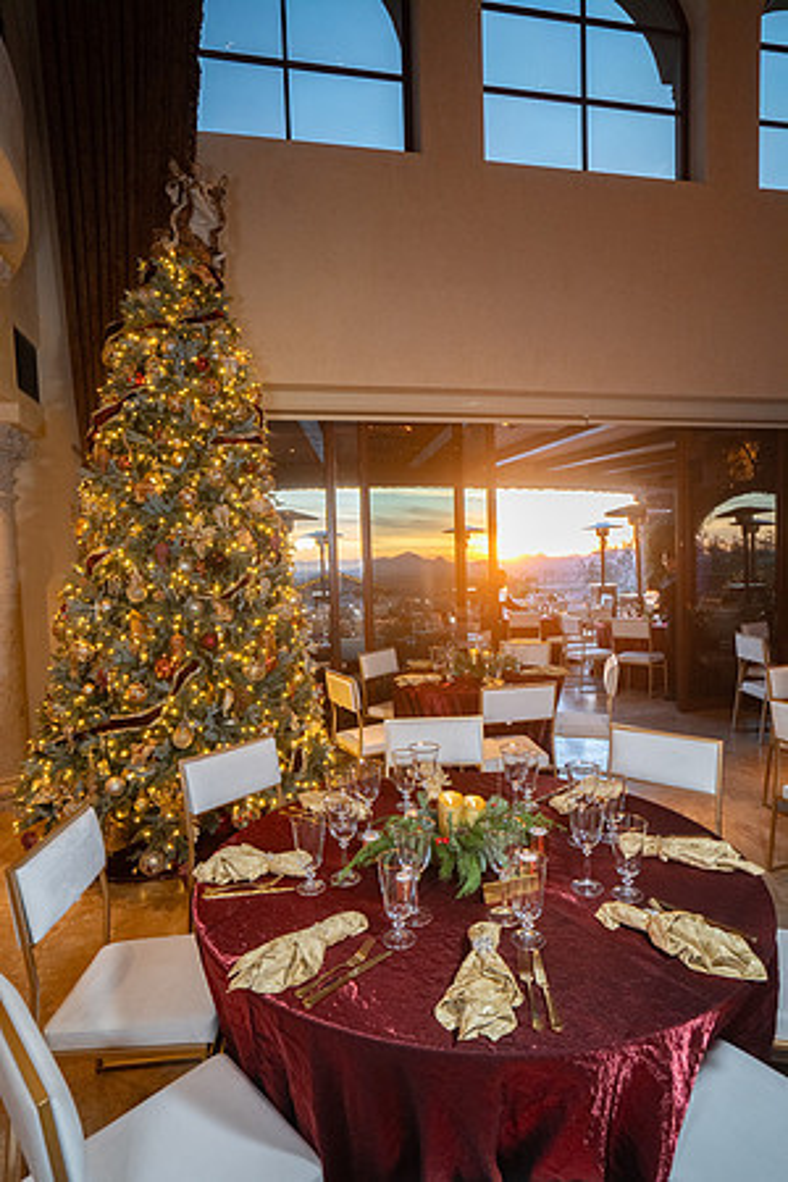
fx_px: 624
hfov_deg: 64.6
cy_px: 591
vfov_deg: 86.9
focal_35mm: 19
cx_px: 394
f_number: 4
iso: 1000
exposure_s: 1/200
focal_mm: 19
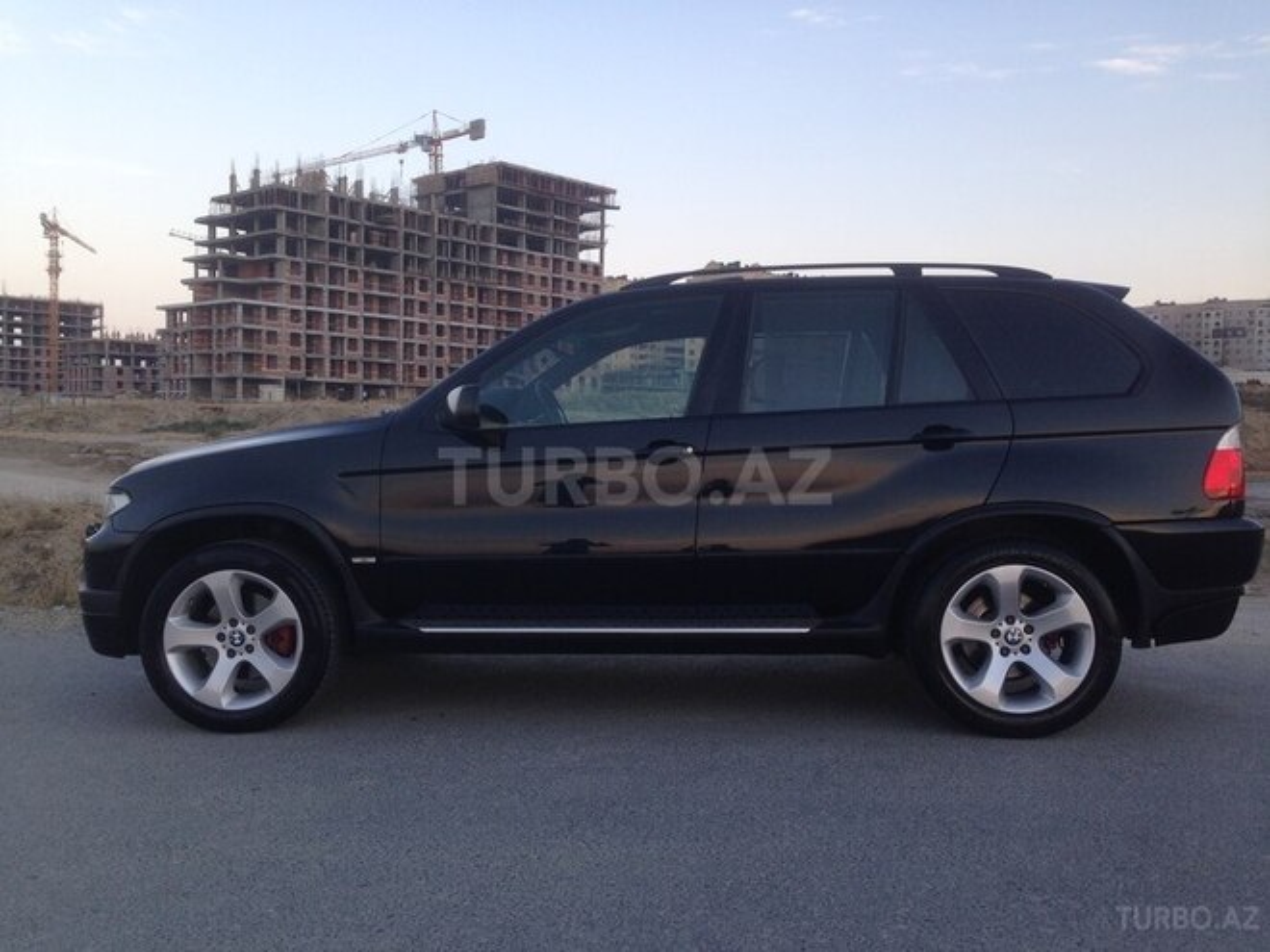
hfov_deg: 55.4
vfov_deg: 42.9
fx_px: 1211
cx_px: 635
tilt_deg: +0.2
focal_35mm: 33
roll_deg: -1.5
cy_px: 476
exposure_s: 1/138
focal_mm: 4.12
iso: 50
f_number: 2.4
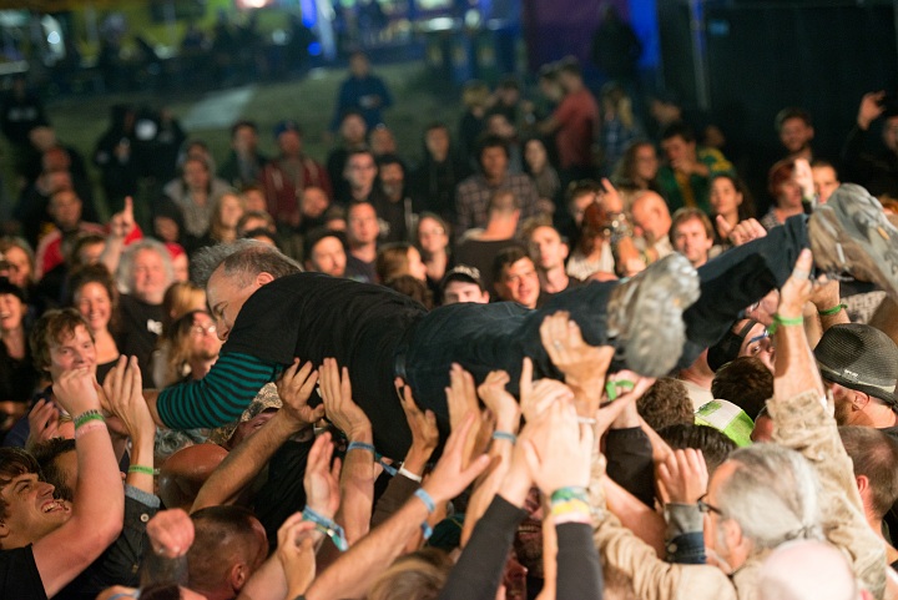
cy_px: 300
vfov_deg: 12.2
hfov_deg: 18.3
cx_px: 449
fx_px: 2795
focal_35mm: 112
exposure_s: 1/100
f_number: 3.2
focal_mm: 112
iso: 640
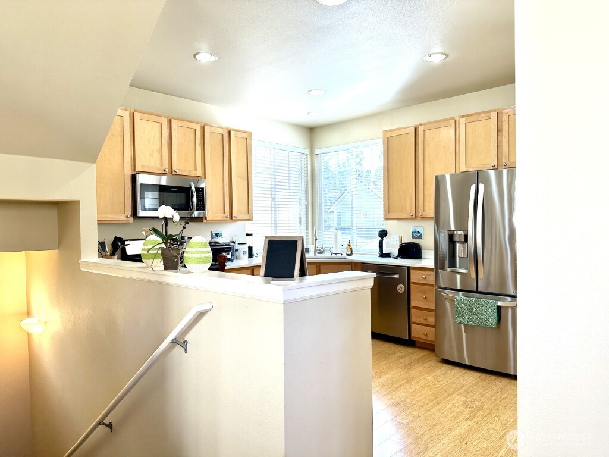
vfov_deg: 56.8
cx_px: 304
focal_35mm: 24
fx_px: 422
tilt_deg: -0.8
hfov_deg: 71.6
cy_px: 228
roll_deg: +0.4
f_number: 1.78
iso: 80
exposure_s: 1/269
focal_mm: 6.86
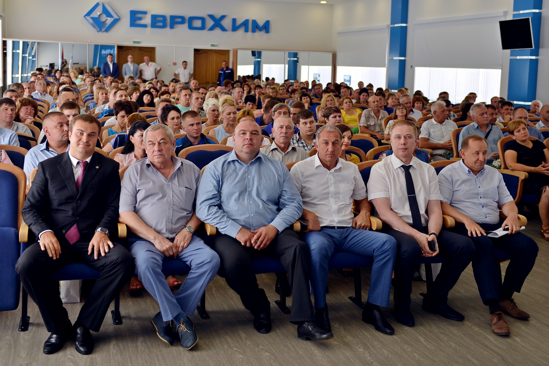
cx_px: 274
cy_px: 183
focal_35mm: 38
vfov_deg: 35.1
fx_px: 579
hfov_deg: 50.7
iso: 100
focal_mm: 38
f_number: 2.8
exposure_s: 1/125
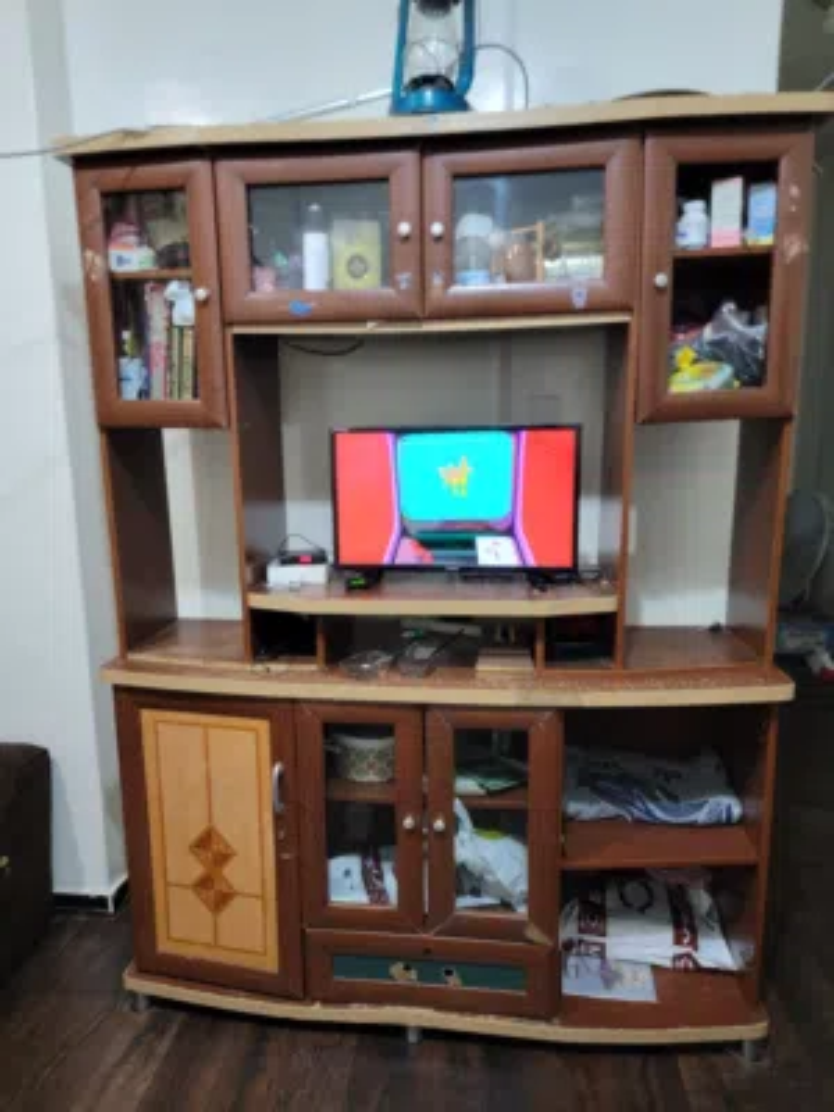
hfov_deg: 56.8
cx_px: 417
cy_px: 556
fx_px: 771
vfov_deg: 71.6
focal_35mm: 24
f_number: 1.8
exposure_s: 1/40
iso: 640
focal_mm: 6.7
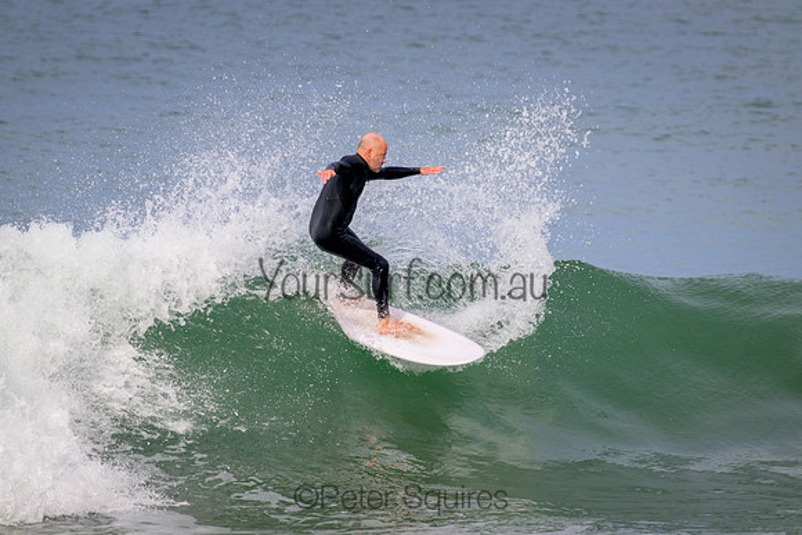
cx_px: 401
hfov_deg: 2.6
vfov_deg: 1.7
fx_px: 17826
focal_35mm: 800
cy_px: 268
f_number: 11
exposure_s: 1/2000
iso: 1100
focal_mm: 800
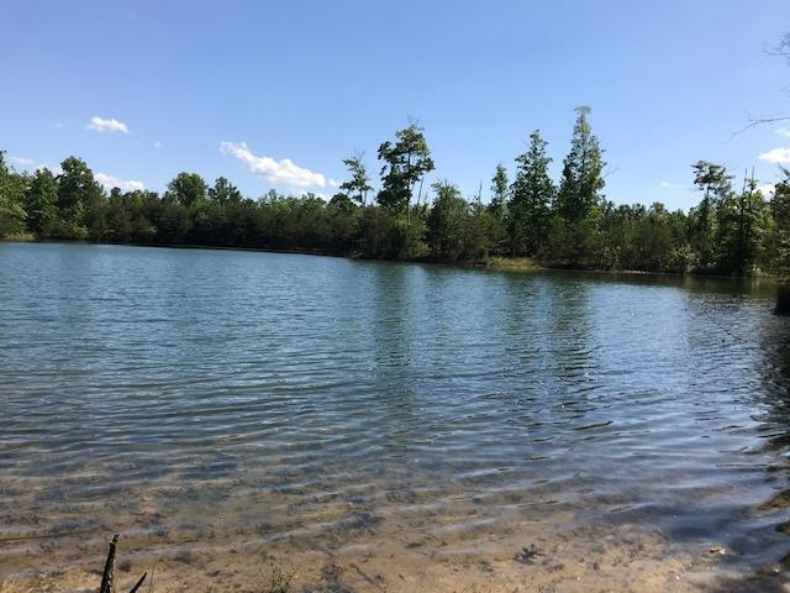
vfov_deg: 49.7
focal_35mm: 28
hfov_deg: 63.4
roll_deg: -3.6
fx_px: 639
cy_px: 296
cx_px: 395
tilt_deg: -3.8
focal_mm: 3.99
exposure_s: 1/2591
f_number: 1.8
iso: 20
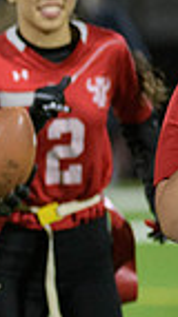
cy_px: 216
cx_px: -274
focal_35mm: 852
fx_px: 7179
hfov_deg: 1.4
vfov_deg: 2.5
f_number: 2.8
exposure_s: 1/640
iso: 4500
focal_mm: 200
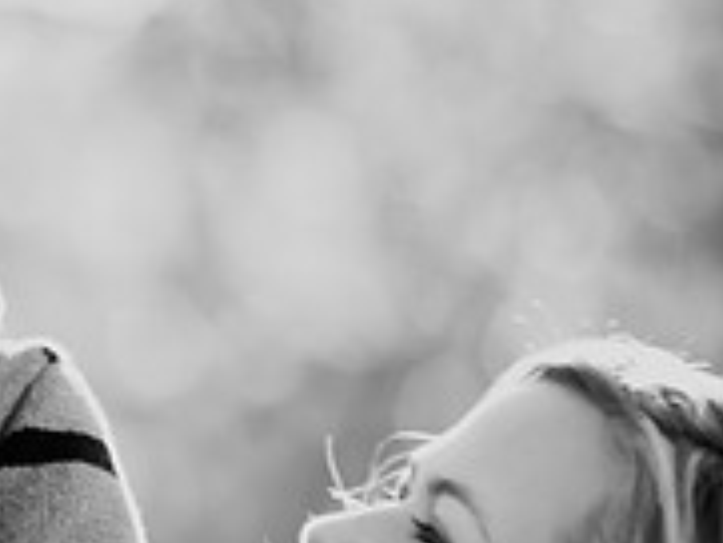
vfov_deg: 1.7
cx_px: -252
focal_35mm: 855
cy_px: 361
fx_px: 17860
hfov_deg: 2.3
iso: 200
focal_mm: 185
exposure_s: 1/500
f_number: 2.8
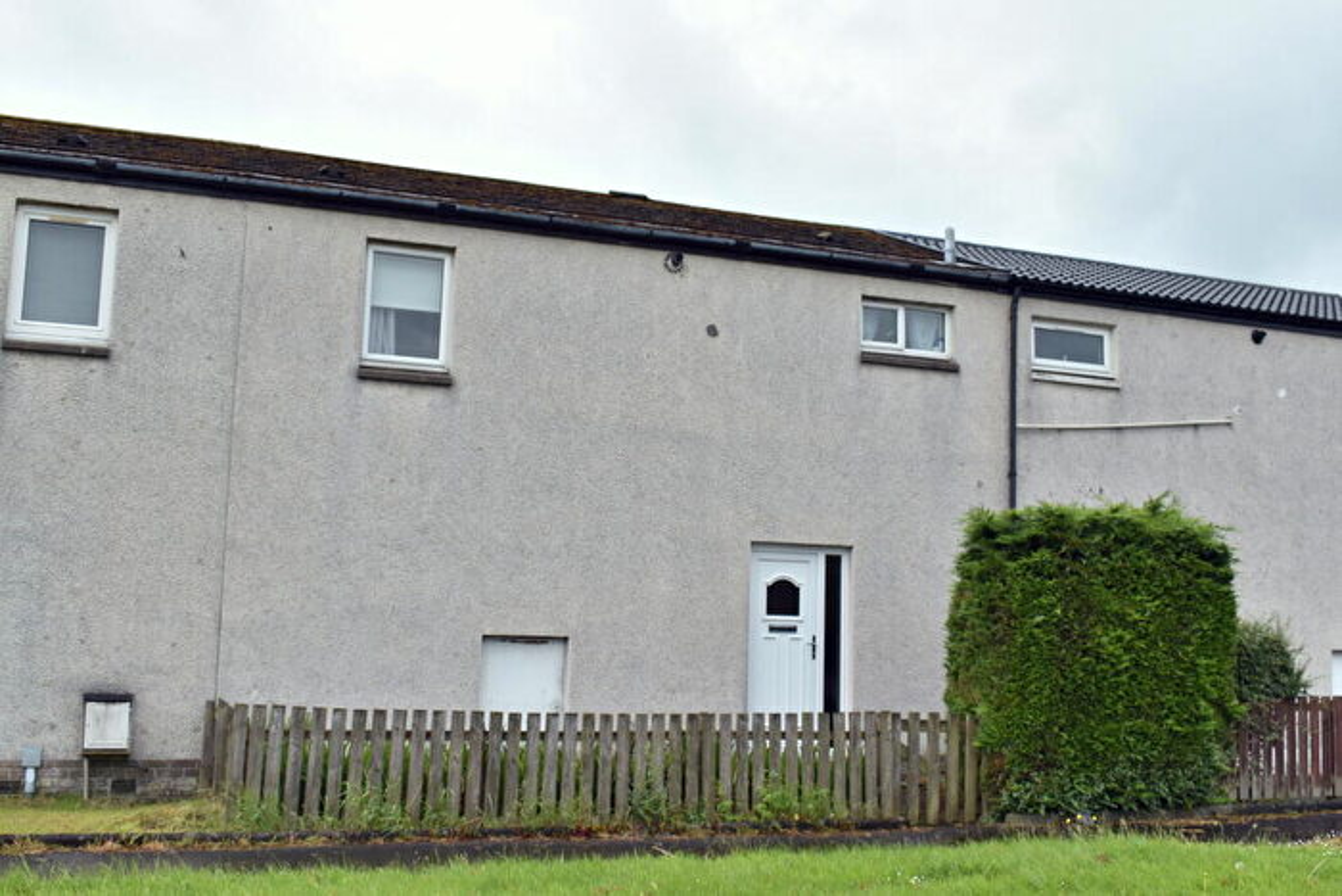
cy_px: 448
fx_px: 1454
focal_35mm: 39
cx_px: 671
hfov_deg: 49.5
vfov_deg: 34.2
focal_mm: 26
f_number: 8
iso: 180
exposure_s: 1/250
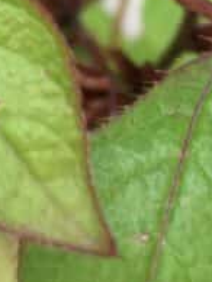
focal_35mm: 153
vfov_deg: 11.6
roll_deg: -0.9
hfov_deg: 9.4
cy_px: -279
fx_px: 1247
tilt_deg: -7.8
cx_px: -110
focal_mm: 4.15
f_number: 2.2
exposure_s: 1/50
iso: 32
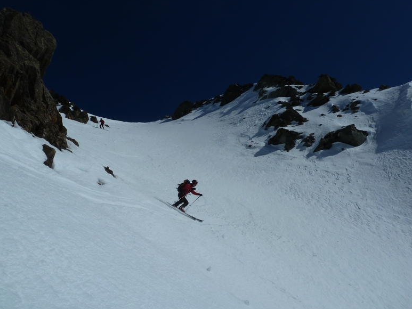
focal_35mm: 30
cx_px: 204
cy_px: 157
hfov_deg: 60.0
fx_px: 357
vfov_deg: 46.8
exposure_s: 1/2000
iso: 80
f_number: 6.3
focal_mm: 4.7
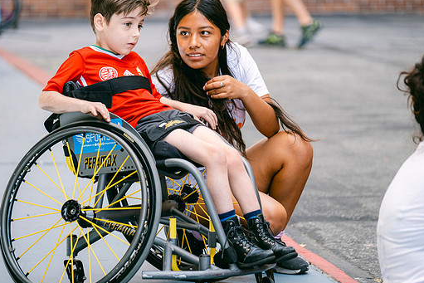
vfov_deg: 6.5
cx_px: 196
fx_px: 2486
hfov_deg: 9.7
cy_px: 131
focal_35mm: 211
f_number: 2.8
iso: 160
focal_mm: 124.3
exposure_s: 1/140
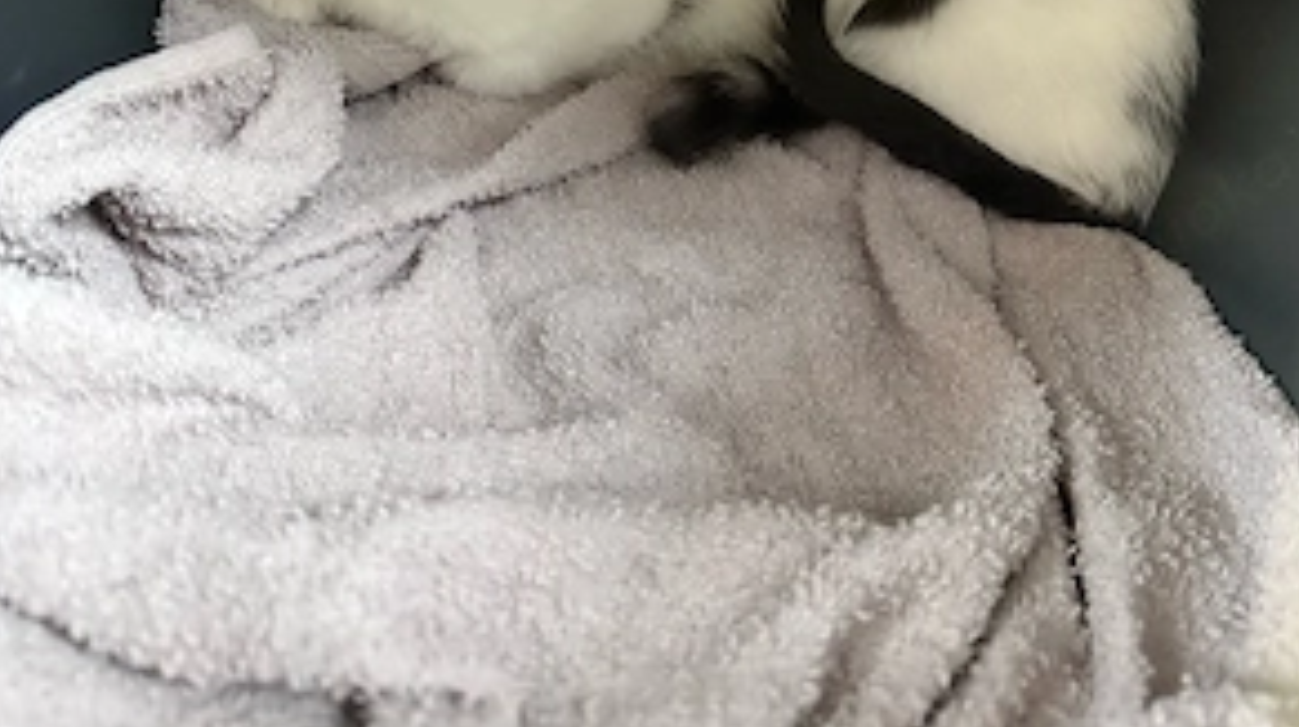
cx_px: 656
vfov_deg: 29.0
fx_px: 1239
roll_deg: -7.5
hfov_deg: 55.3
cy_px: -112
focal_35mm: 36
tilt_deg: -13.5
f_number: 1.78
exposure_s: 1/39
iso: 1000
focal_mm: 6.76
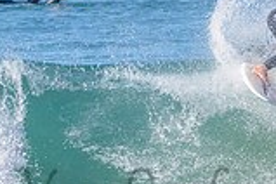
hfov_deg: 1.1
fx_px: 14014
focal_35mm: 1828
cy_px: 180
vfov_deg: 0.8
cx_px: 203
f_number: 5.6
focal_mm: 500
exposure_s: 1/2000
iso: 200
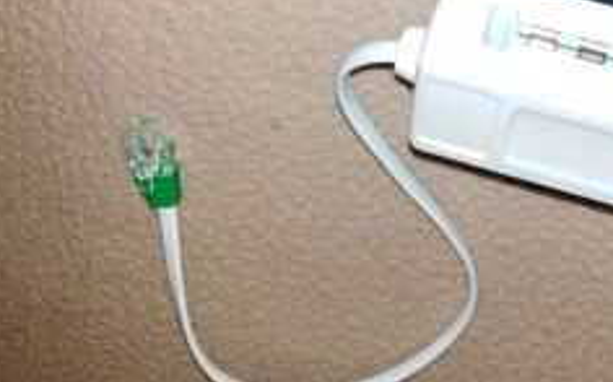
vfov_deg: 22.7
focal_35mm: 54
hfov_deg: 36.9
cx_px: 436
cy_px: -21
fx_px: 901
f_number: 2.2
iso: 100
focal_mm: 3.37
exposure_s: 1/29.8
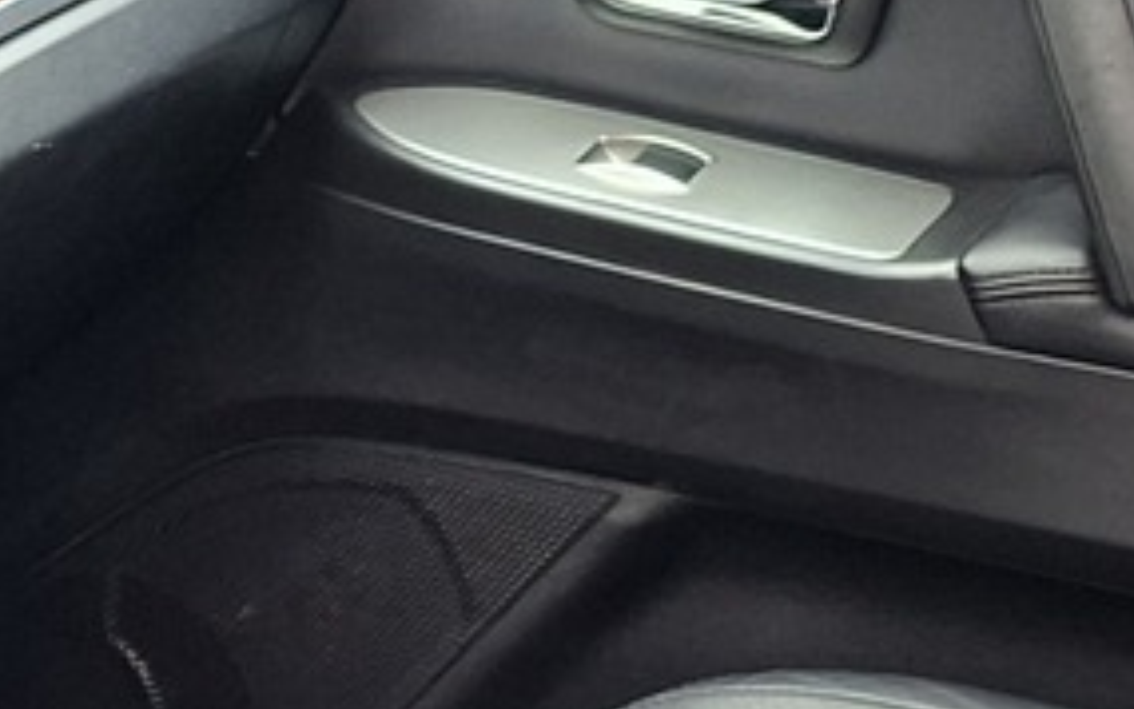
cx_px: -931
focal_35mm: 123
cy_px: 1358
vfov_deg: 10.0
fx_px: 3801
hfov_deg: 14.8
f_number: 1.8
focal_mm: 5.54
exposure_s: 1/50
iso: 160
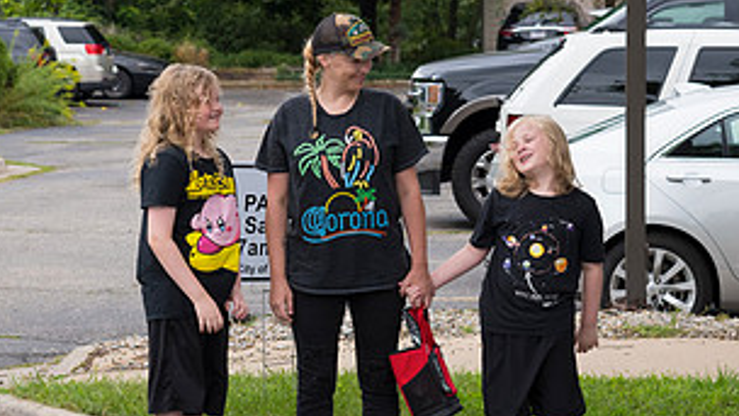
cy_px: 215
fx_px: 2939
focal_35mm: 150
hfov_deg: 14.3
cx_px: 282
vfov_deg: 8.1
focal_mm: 75
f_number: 6.3
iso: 640
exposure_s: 1/1000
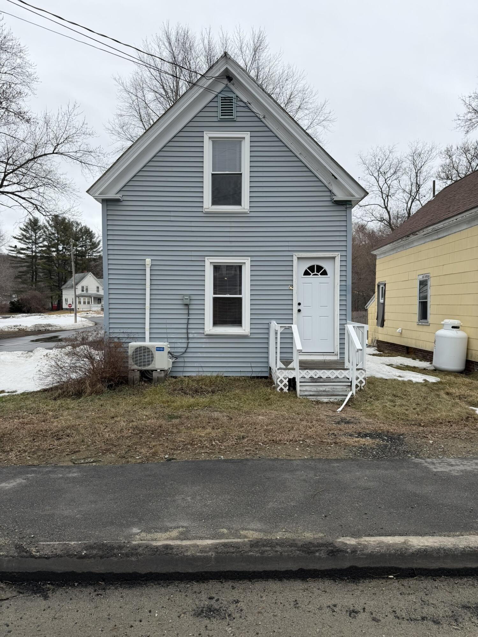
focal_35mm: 24
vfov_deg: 71.6
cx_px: 239
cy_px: 318
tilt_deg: -1.4
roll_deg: -0.4
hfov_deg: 56.8
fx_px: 442
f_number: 1.78
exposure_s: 1/1618
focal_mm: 6.76
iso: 80
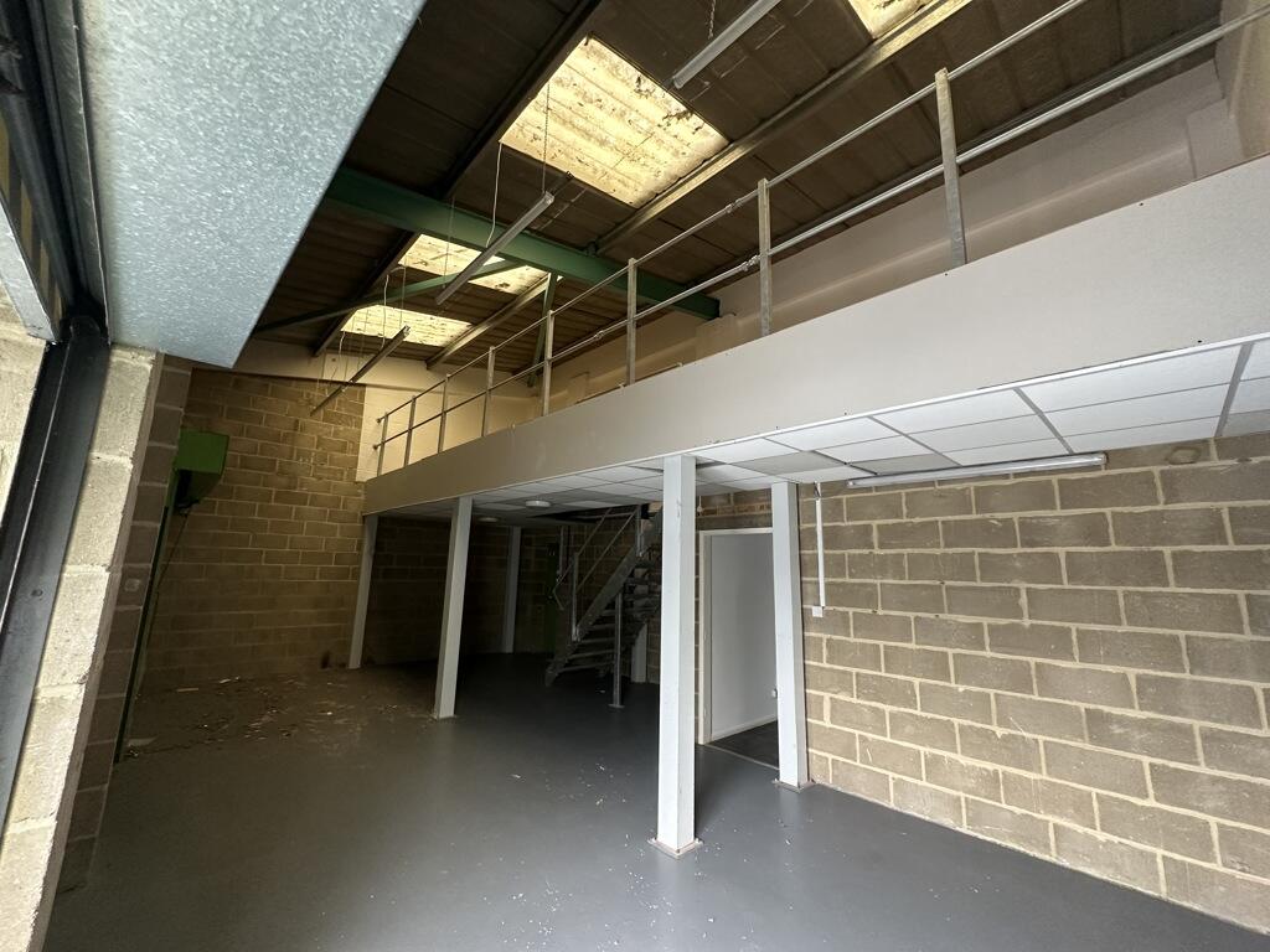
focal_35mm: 14
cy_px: 476
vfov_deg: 85.7
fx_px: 514
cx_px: 635
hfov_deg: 102.1
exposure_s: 1/89
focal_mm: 2.22
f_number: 2.2
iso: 320
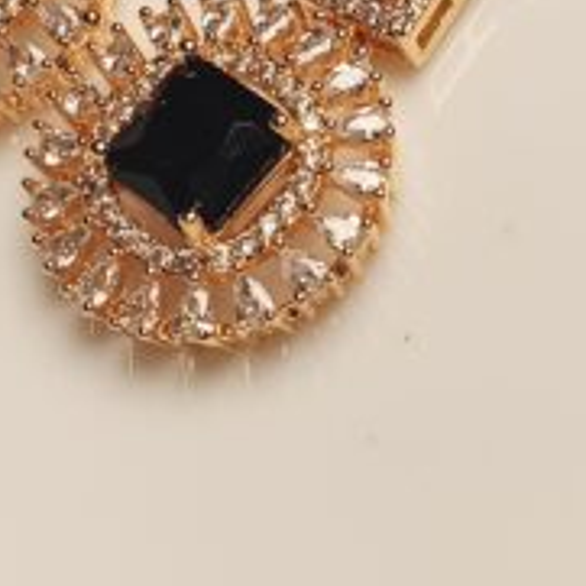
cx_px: 246
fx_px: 2145
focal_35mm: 112
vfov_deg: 15.5
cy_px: 125
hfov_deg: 15.5
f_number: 1.8
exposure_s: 1/187
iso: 50
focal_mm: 3.98
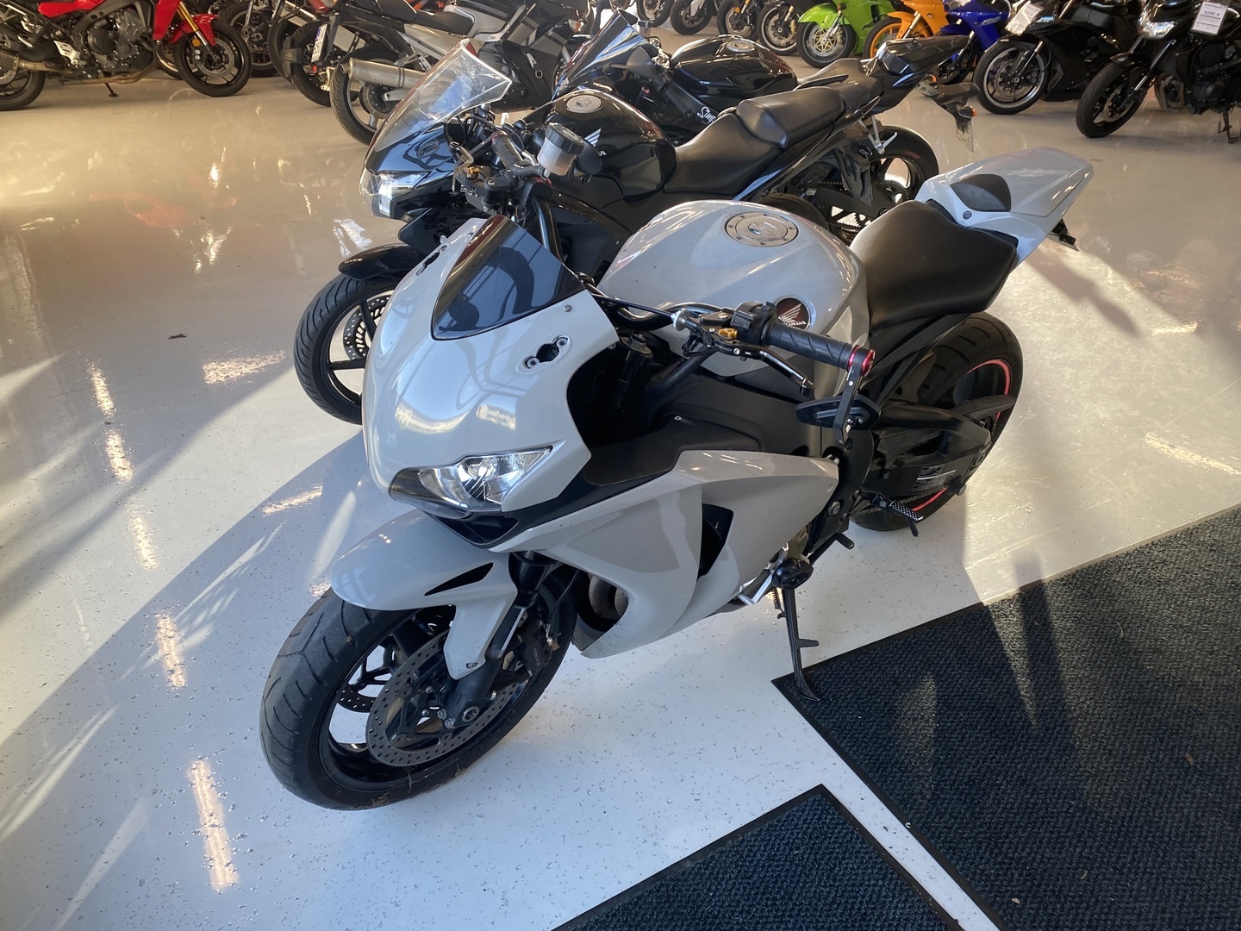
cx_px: 620
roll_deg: -0.5
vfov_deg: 53.1
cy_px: 466
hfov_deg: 67.3
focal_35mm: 26
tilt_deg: -30.3
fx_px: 932
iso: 64
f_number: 1.8
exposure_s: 1/100
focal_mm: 4.25
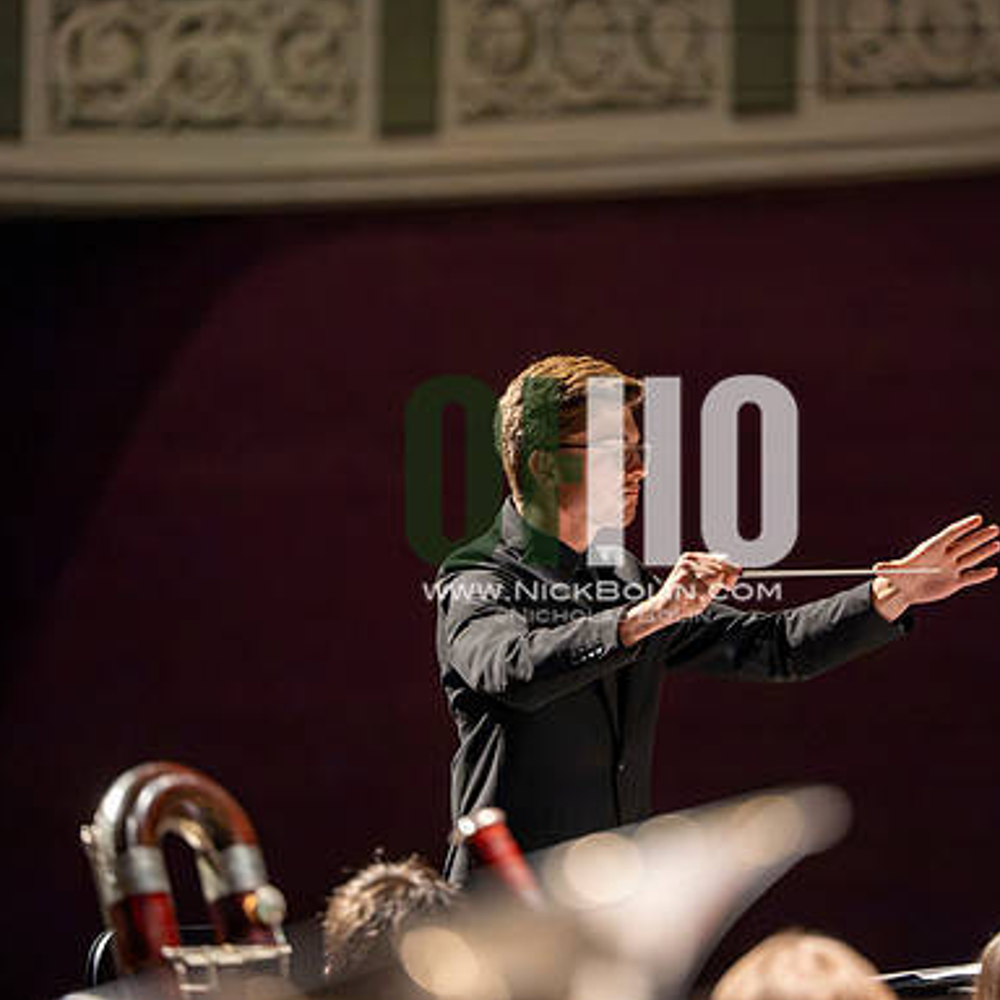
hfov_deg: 8.3
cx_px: 602
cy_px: 499
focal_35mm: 212
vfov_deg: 8.3
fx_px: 6929
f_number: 2.8
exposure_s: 1/640
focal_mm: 165
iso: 16000
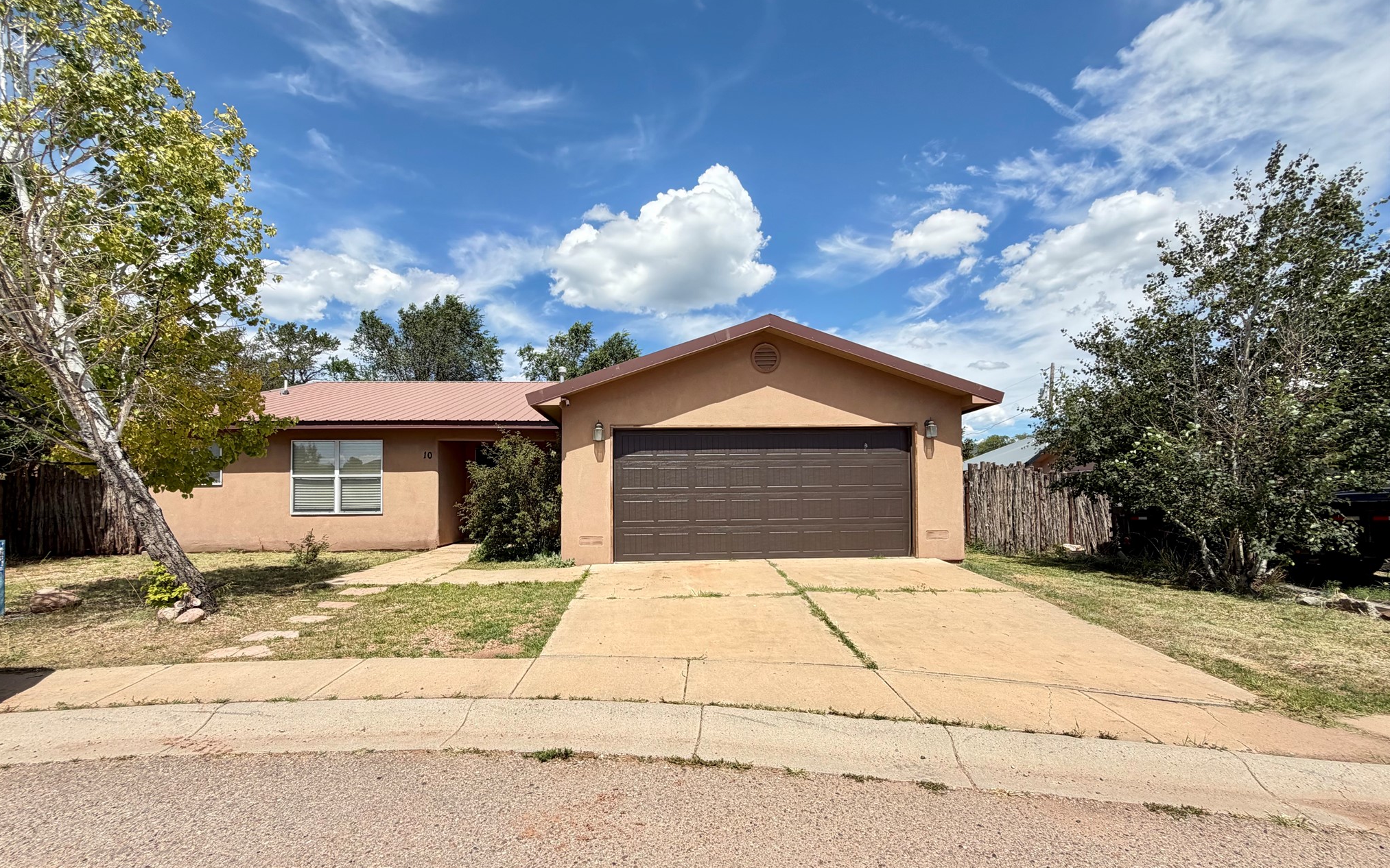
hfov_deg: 101.5
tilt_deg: +0.7
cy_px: 487
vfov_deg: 74.5
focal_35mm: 15
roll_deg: -0.2
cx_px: 689
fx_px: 568
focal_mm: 2.22
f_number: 2.2
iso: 32
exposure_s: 1/770
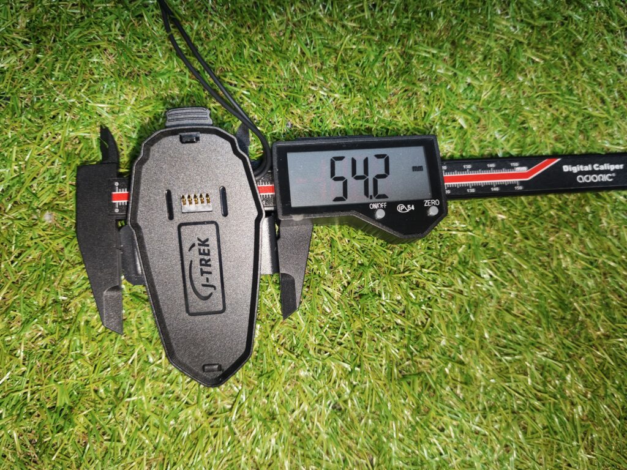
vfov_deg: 58.9
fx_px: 417
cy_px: 235
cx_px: 314
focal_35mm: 23
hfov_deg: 73.9
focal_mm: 6.62
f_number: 1.67
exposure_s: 1/40
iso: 200
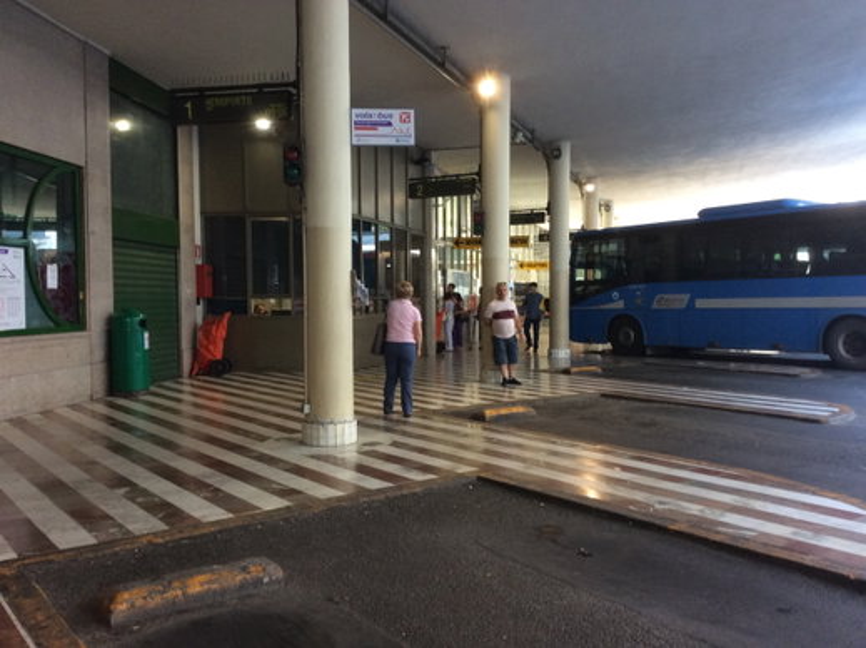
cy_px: 324
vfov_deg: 44.1
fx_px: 800
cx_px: 433
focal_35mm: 32
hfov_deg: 56.9
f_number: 2.4
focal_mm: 3.3
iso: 100
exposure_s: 1/24
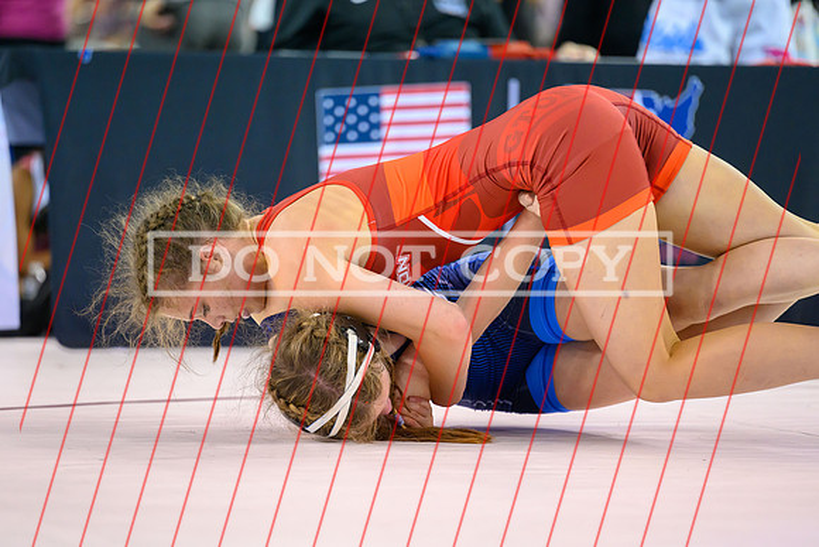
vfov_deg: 5.8
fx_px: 5349
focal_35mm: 235
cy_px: 296
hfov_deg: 8.8
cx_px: 361
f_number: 2.8
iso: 2800
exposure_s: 1/800
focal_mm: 200
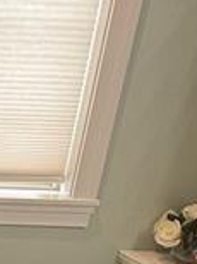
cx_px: -147
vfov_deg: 25.0
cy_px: 319
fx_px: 533
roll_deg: -1.9
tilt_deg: -25.3
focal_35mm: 70
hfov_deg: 17.4
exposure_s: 1/129
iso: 50
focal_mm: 2.22
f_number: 2.2
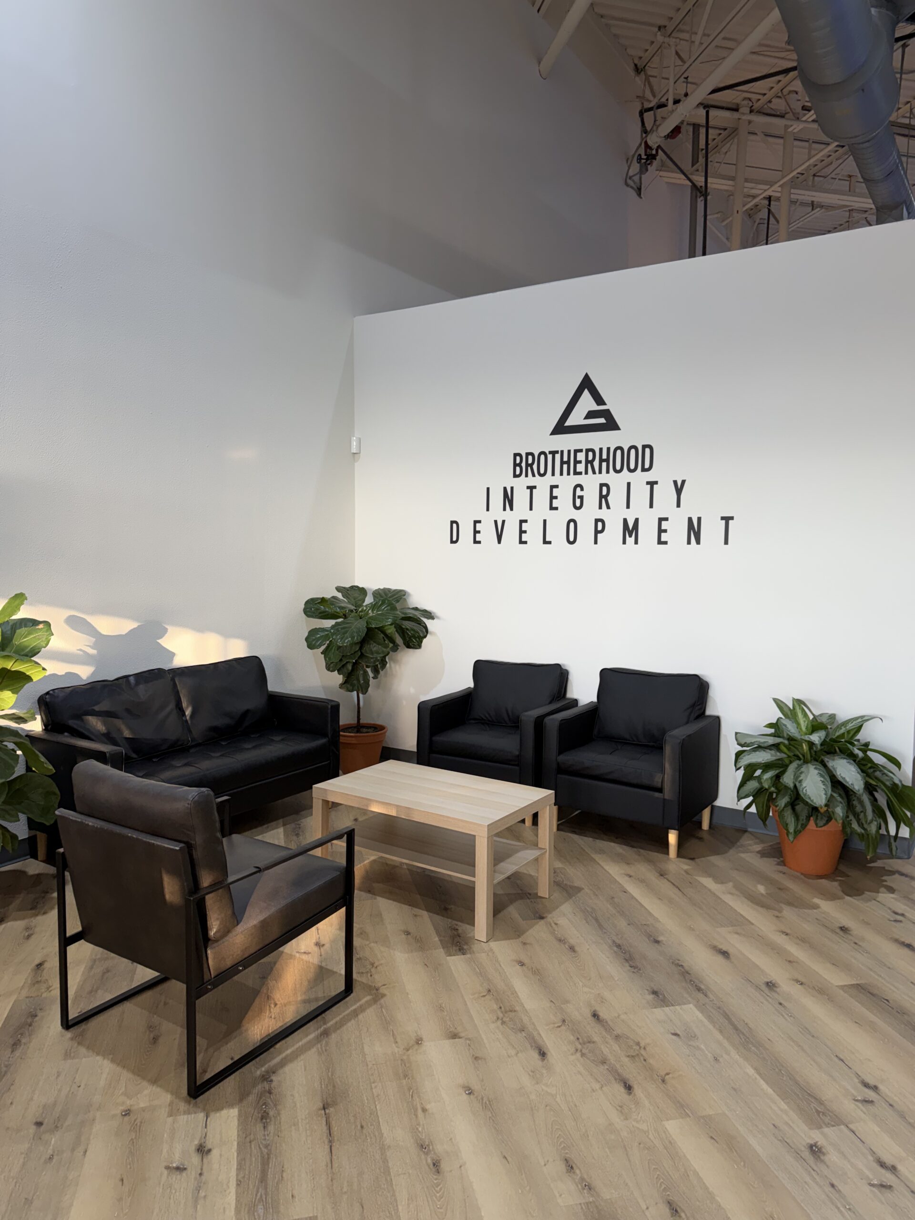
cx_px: 458
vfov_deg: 71.6
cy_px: 610
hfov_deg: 56.8
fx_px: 846
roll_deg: -0.8
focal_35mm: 24
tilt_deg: -4.6
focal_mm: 6.76
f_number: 1.78
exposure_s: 1/120
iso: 125
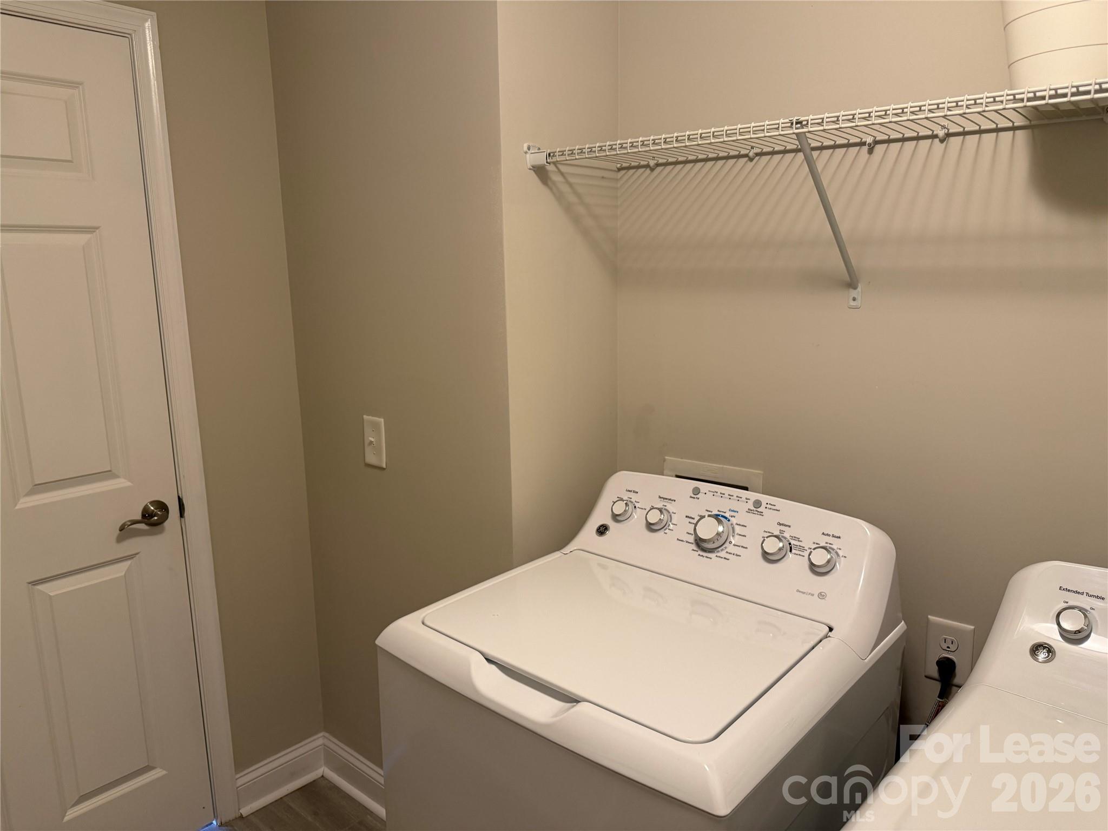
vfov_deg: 56.8
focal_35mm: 24
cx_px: 554
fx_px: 768
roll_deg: +1.2
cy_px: 416
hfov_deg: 71.6
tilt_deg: -10.3
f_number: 1.78
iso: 160
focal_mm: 6.76
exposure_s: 1/60
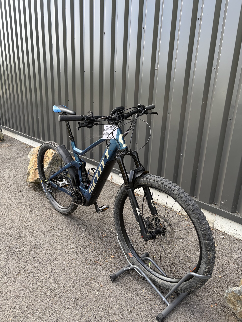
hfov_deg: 53.1
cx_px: 121
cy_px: 161
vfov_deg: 67.3
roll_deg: -1.9
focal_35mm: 26
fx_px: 242
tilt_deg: -16.7
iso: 50
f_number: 1.6
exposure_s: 1/399
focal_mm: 5.96
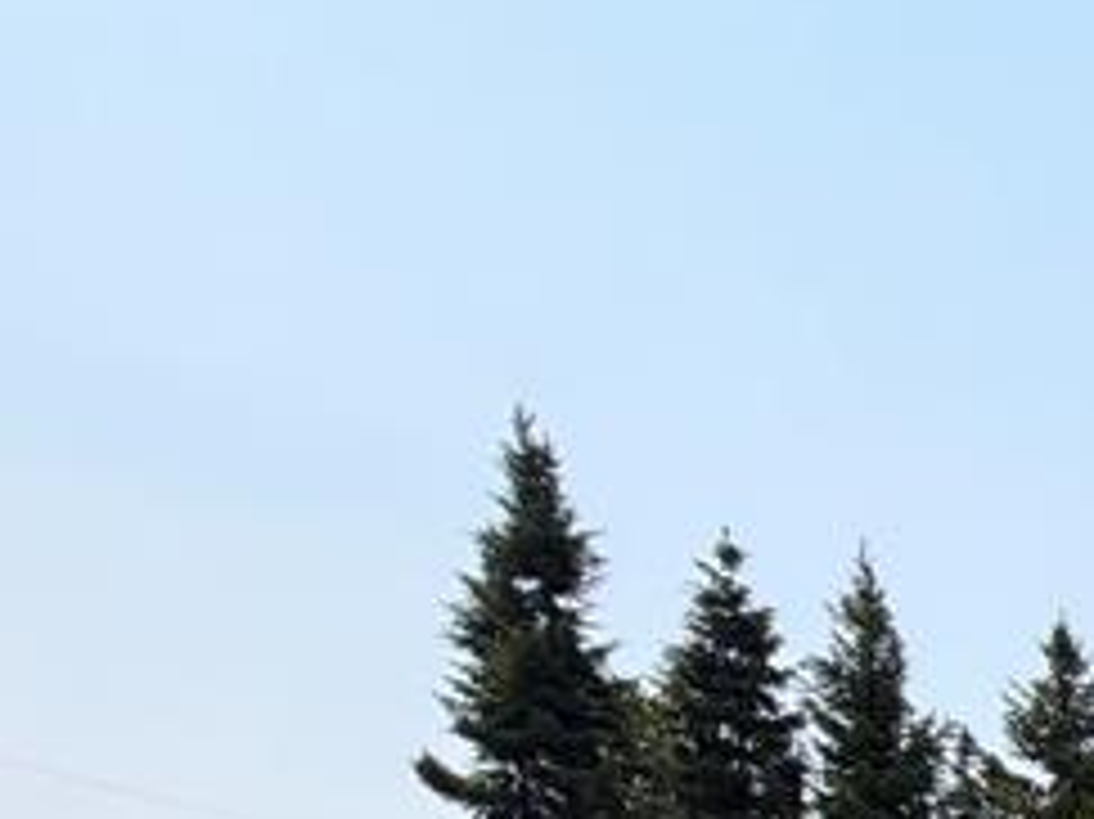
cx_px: 2125
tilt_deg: -5.9
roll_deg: -1.0
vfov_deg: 18.8
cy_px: 1494
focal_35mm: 59
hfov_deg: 19.8
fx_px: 1864
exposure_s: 1/1068
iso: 20
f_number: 2.2
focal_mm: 2.22
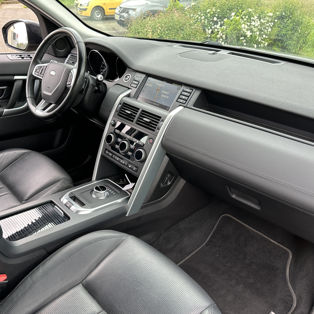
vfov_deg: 55.6
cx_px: 132
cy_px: 157
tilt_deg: -29.6
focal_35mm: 29
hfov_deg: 55.4
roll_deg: +2.9
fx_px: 298
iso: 64
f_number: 1.78
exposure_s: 1/149
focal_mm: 6.86
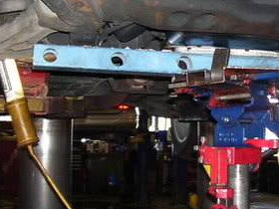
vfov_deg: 15.2
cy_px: 45
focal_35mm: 97
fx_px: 782
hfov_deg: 20.0
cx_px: 235
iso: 125
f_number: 2.7
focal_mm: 5.6
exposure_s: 1/60
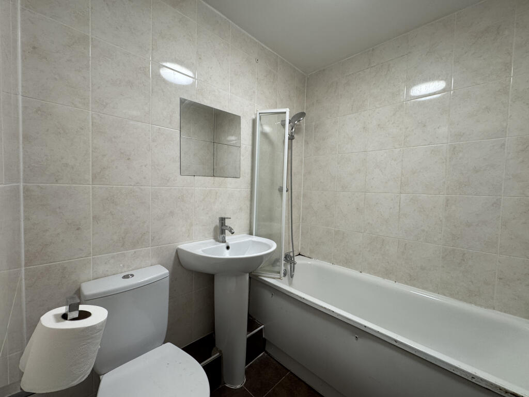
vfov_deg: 85.7
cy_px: 198
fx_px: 214
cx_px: 264
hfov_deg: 102.1
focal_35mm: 14
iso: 200
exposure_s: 1/100
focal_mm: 2.22
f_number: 2.2
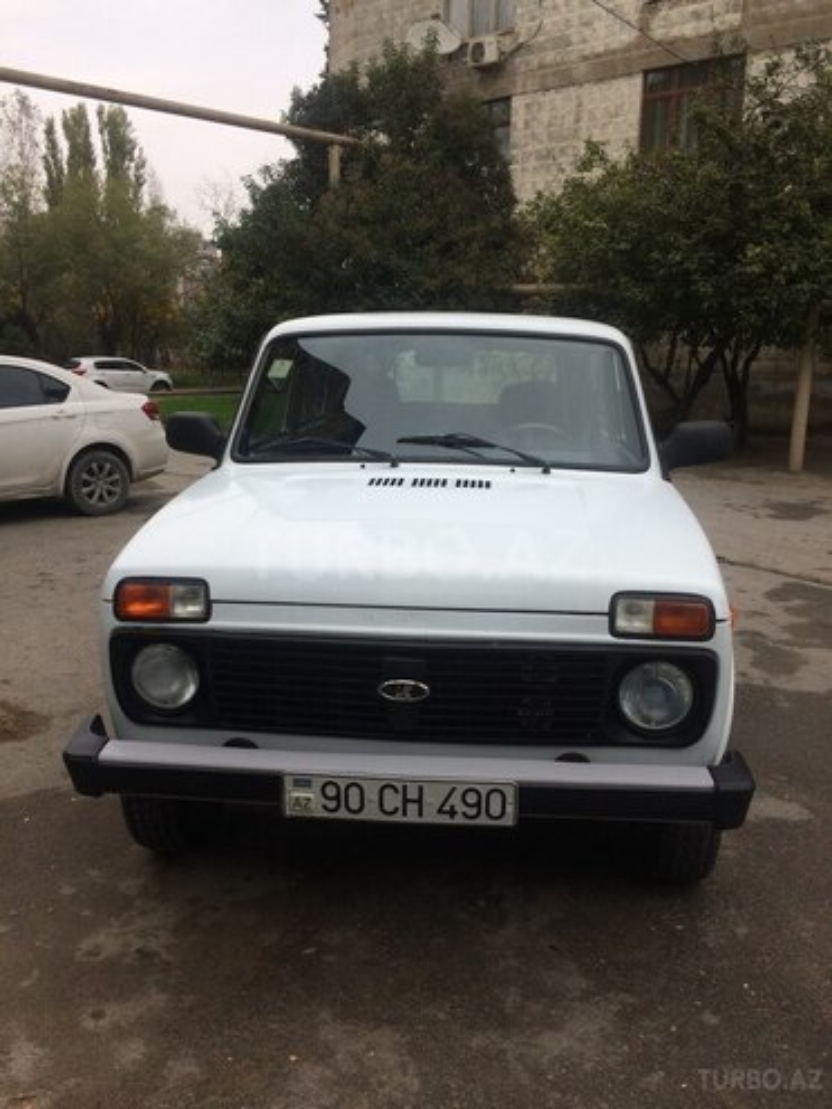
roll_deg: +1.4
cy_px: 554
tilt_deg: -13.7
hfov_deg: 48.2
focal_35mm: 29
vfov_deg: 61.7
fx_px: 929
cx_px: 416
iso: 32
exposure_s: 1/507
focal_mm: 4.15
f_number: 2.2
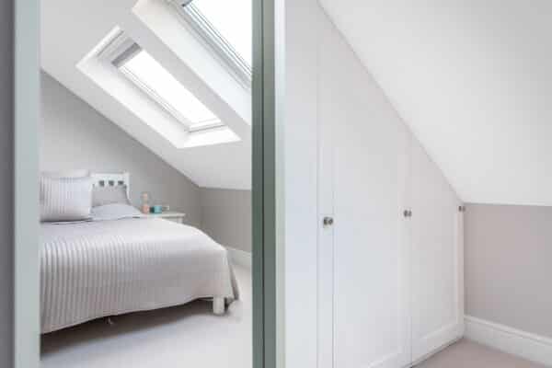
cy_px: 184
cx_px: 276
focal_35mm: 22
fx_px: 337
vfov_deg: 57.2
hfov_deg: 78.6
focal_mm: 22
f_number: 8
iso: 200
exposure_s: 1/20
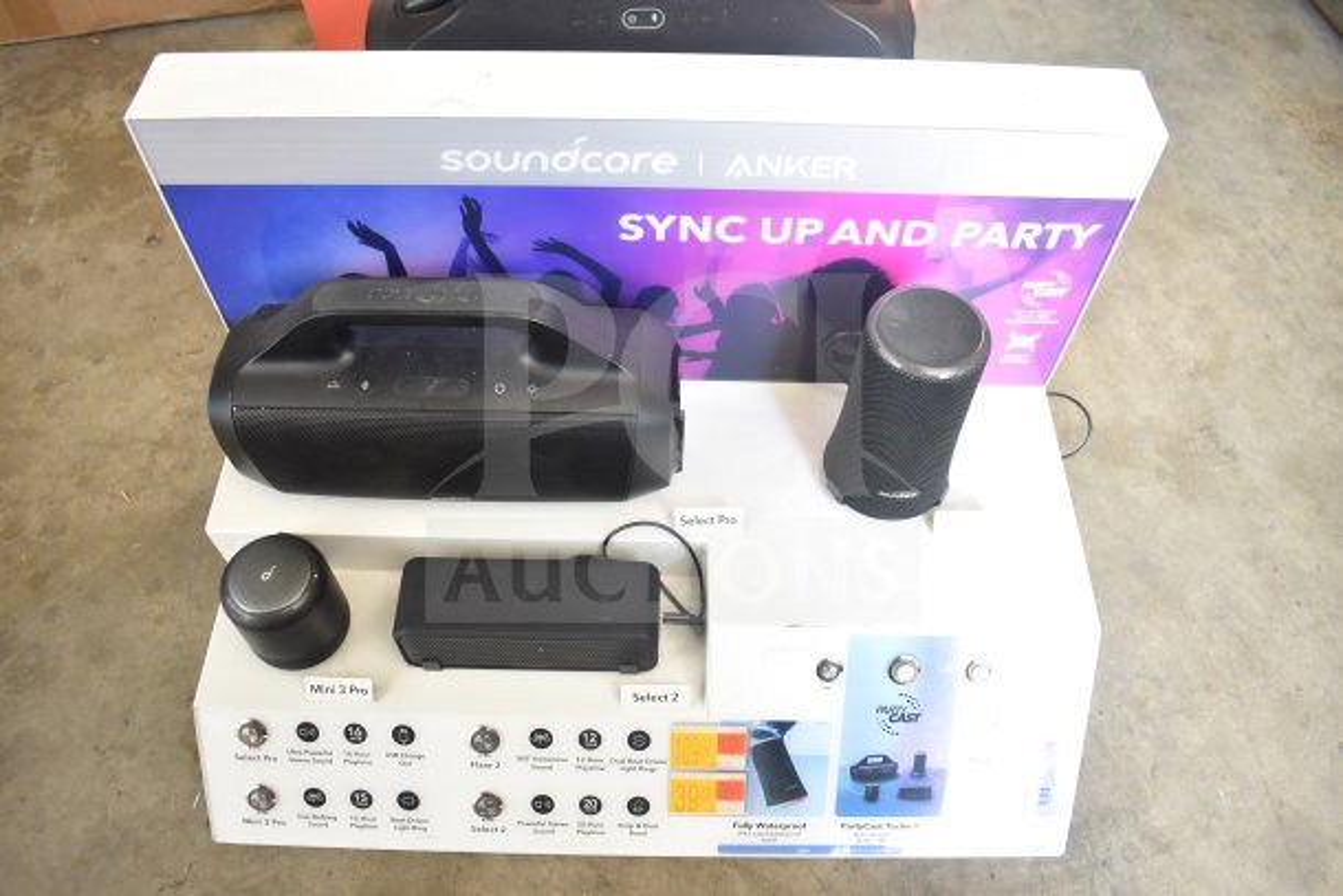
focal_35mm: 27
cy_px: 448
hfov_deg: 67.4
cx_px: 672
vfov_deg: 48.0
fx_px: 1007
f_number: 3.5
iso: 720
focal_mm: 18
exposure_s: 1/30
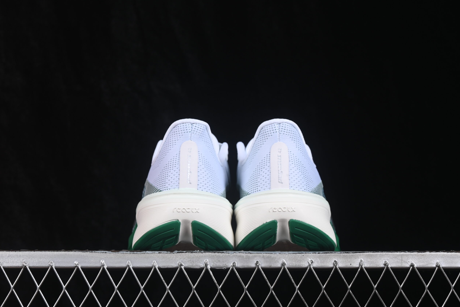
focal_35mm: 76
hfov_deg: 26.7
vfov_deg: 17.9
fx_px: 971
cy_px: 155
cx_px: 232
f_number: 8
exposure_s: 1/80
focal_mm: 50
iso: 160
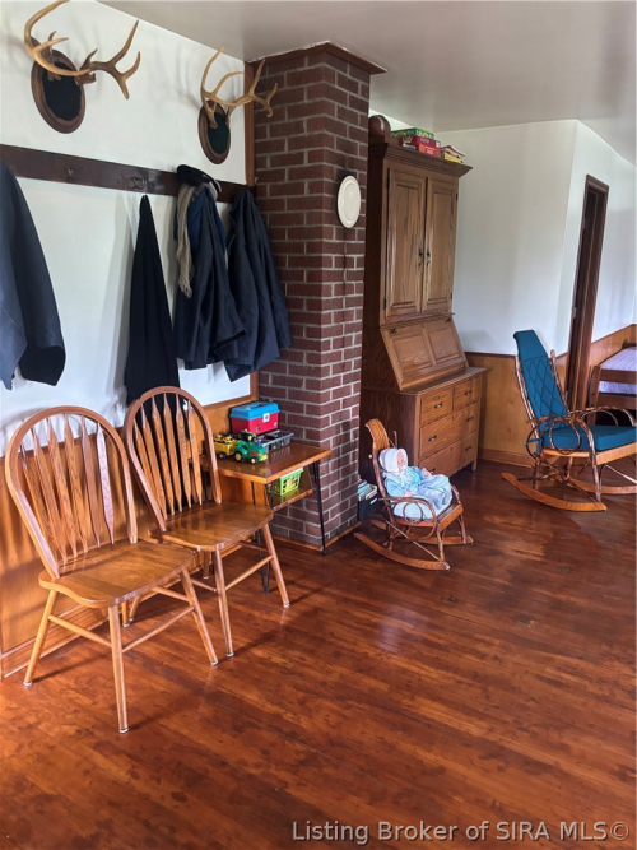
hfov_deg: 53.0
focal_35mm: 26
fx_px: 638
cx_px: 318
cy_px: 425
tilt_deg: -15.4
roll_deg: -0.4
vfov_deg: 67.3
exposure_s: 1/41
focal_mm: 5.96
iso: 500
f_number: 1.6
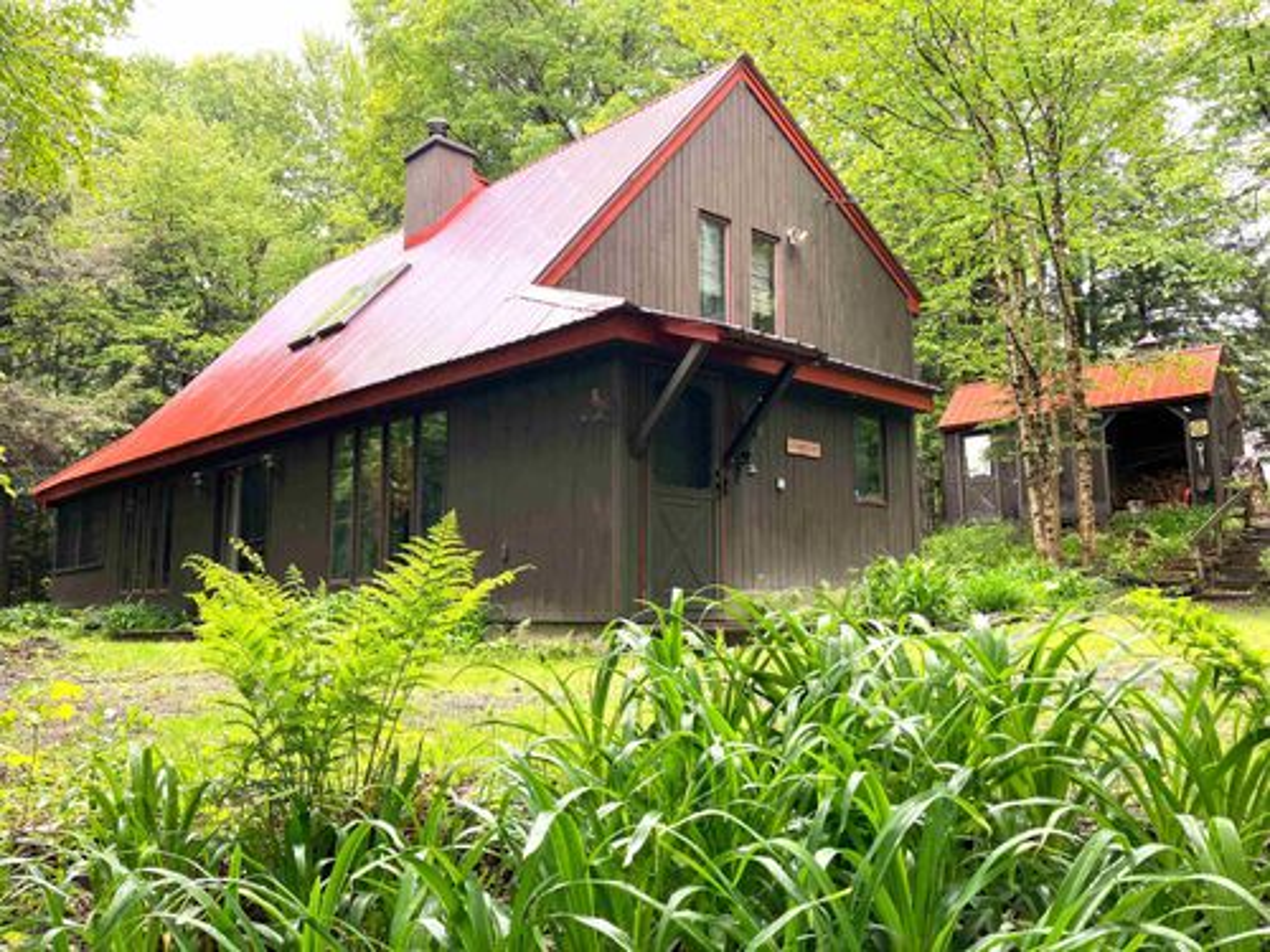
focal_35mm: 28
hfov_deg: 63.4
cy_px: 476
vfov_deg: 49.7
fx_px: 1027
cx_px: 635
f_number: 1.8
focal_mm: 3.99
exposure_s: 1/172
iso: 32
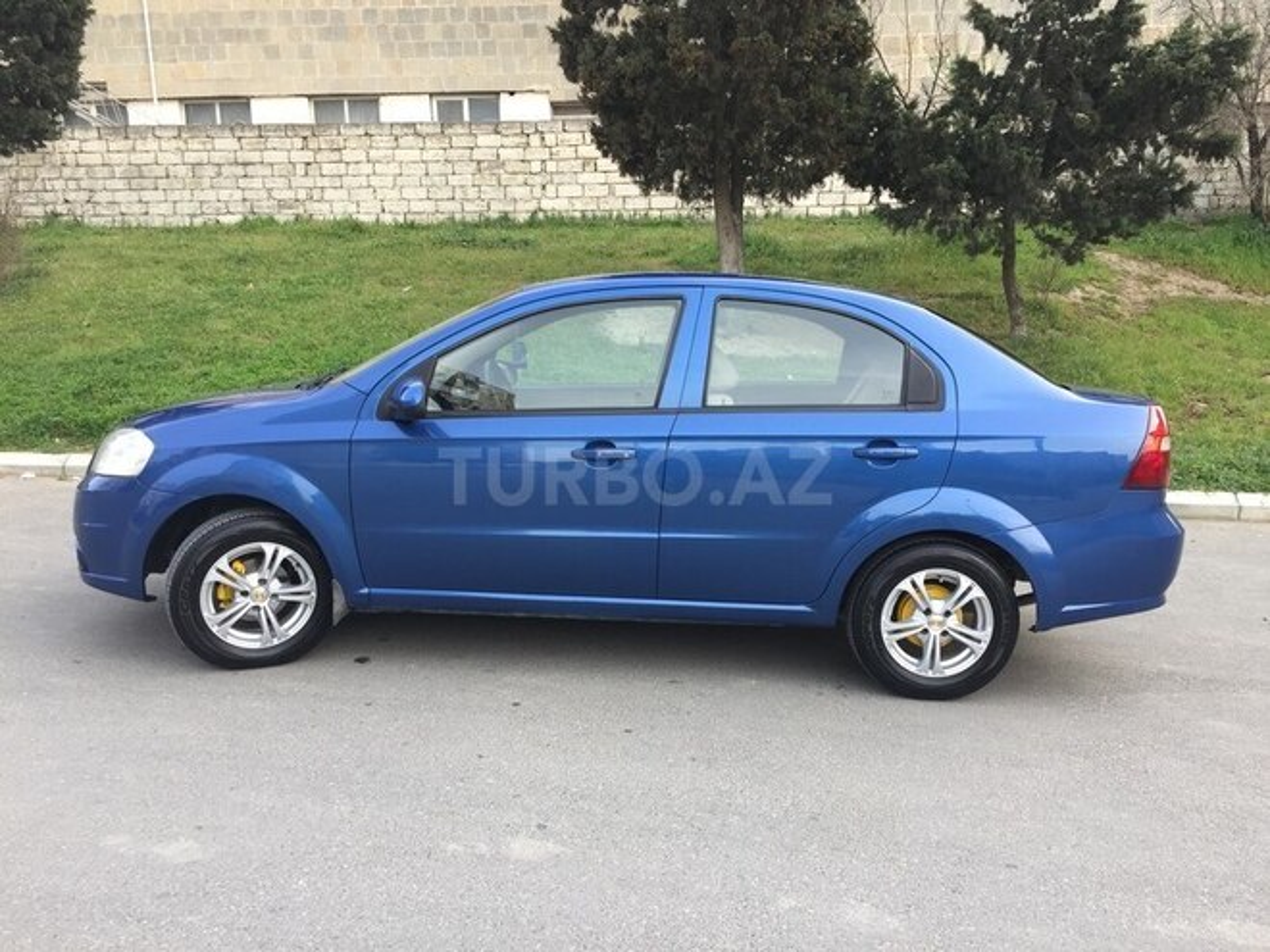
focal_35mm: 29
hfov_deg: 61.7
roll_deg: +2.1
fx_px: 1064
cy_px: 476
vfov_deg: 48.2
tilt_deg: -7.3
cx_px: 635
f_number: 2.2
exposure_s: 1/100
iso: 32
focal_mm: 4.15
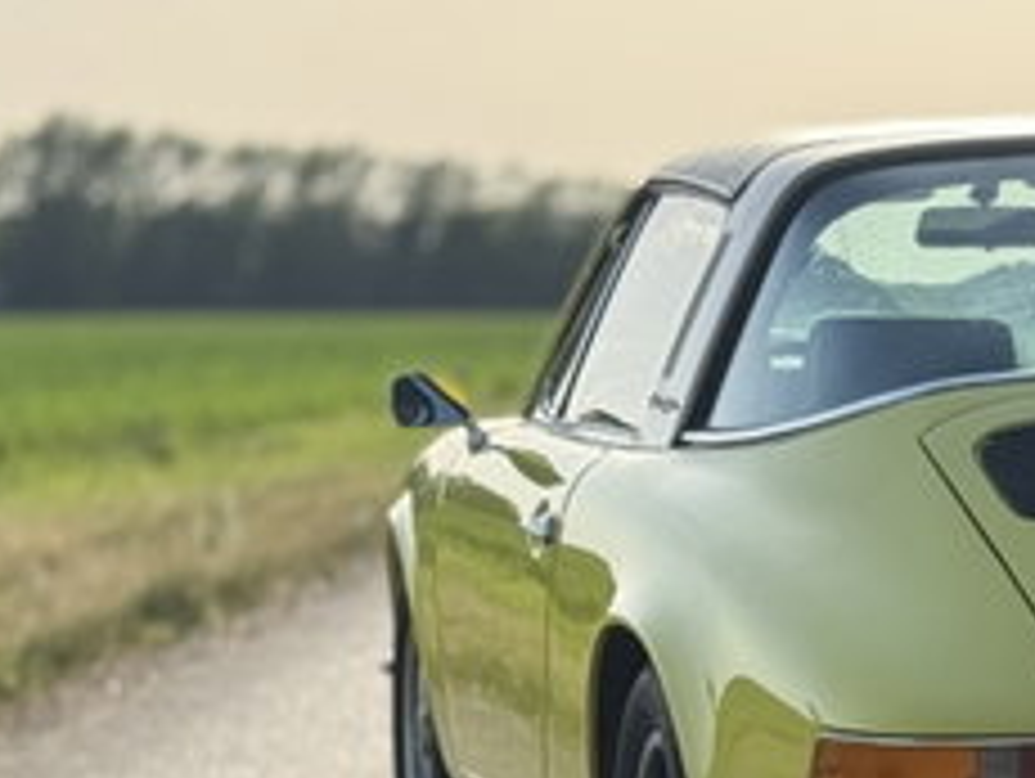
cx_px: 1130
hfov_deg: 12.1
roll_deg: -0.9
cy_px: 751
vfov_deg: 9.2
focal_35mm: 160
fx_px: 4789
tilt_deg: -3.8
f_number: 1.78
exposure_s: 1/4878
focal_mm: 6.76
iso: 100
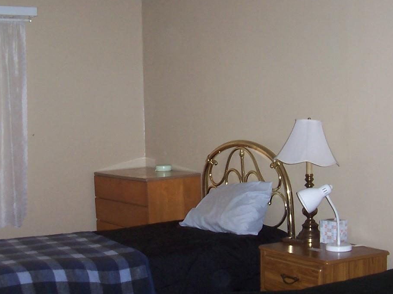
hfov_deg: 29.8
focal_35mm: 65
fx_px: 738
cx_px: 194
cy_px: 139
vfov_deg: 22.6
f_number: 2.8
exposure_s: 1/60
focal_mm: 5.6
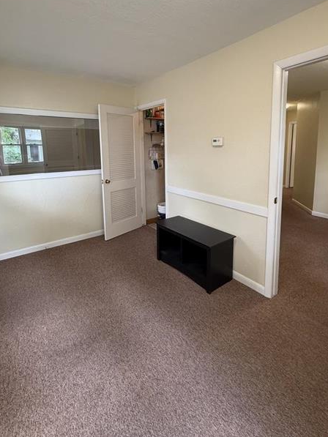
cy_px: 176
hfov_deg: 71.6
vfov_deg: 86.7
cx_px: 171
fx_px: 227
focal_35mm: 18
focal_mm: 2.22
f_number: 2.2
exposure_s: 1/60
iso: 200
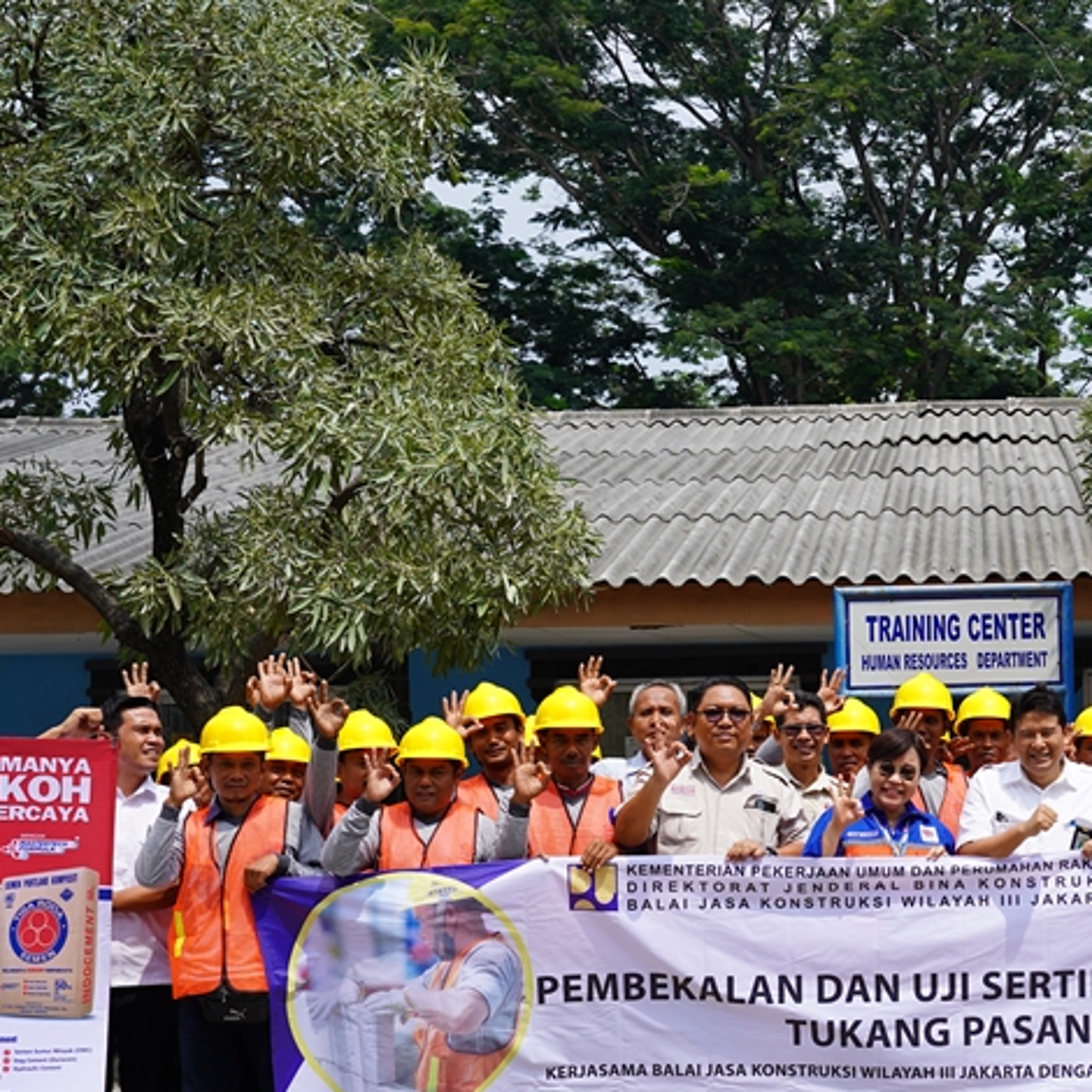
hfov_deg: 26.2
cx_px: 1022
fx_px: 2248
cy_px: 691
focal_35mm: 63
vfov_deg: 27.2
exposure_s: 1/640
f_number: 5
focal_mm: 34
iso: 100
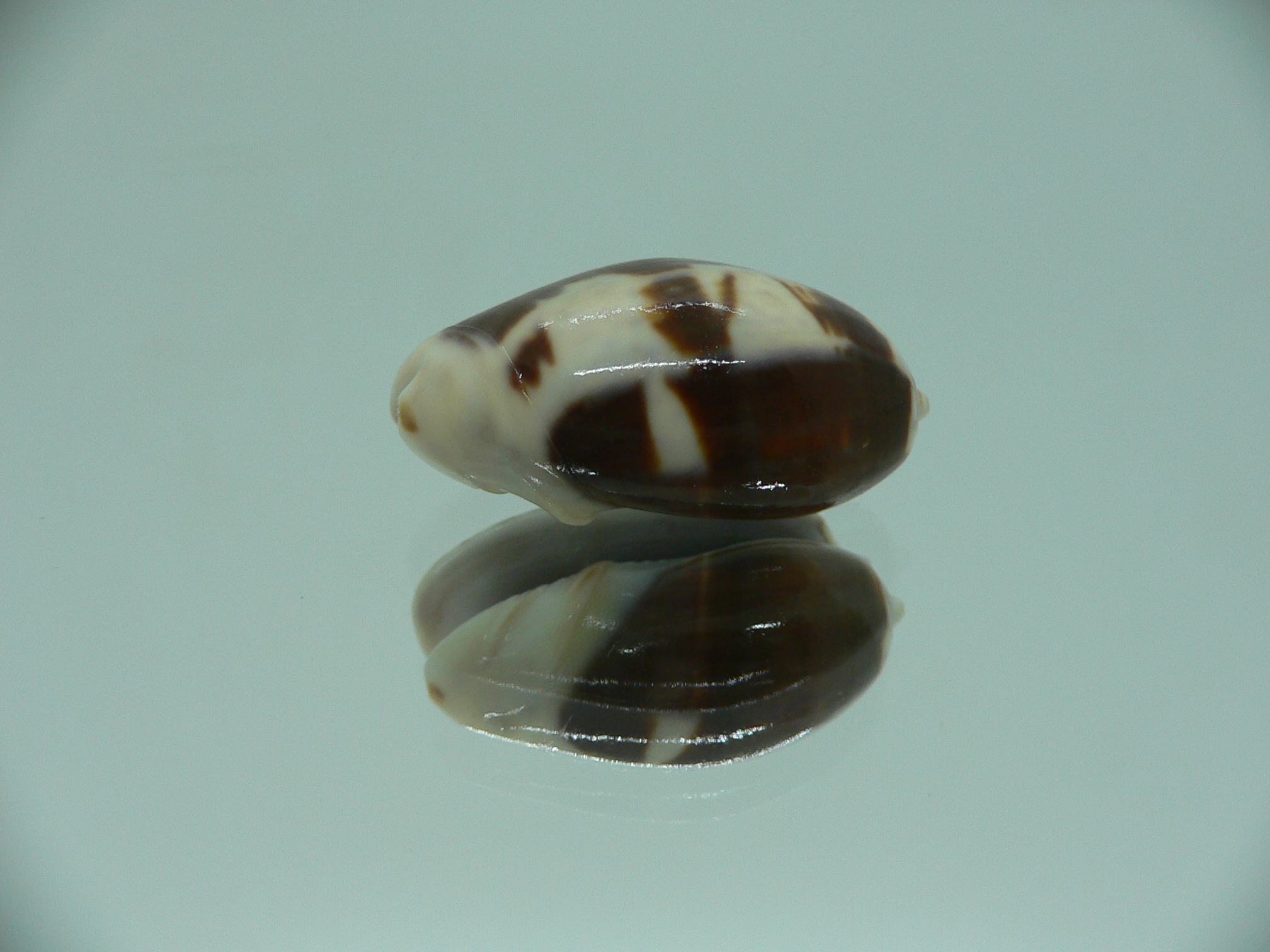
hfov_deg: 52.6
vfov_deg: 40.7
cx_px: 635
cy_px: 476
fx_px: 1284
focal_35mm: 35
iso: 80
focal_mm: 4.6
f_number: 2.8
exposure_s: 1/60
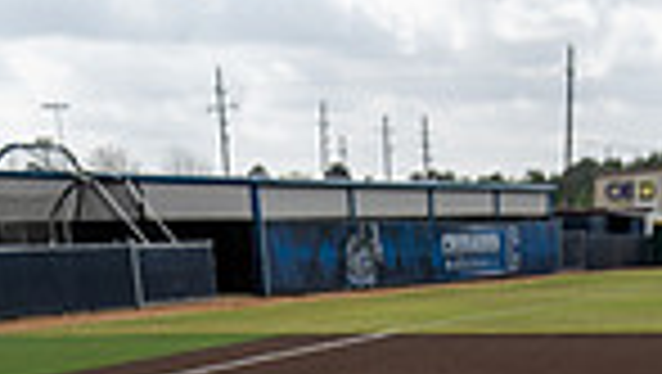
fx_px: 1353
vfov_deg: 12.0
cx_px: 522
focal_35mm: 77
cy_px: 955
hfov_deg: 27.0
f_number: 4.5
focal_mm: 24
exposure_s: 1/1250
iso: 250
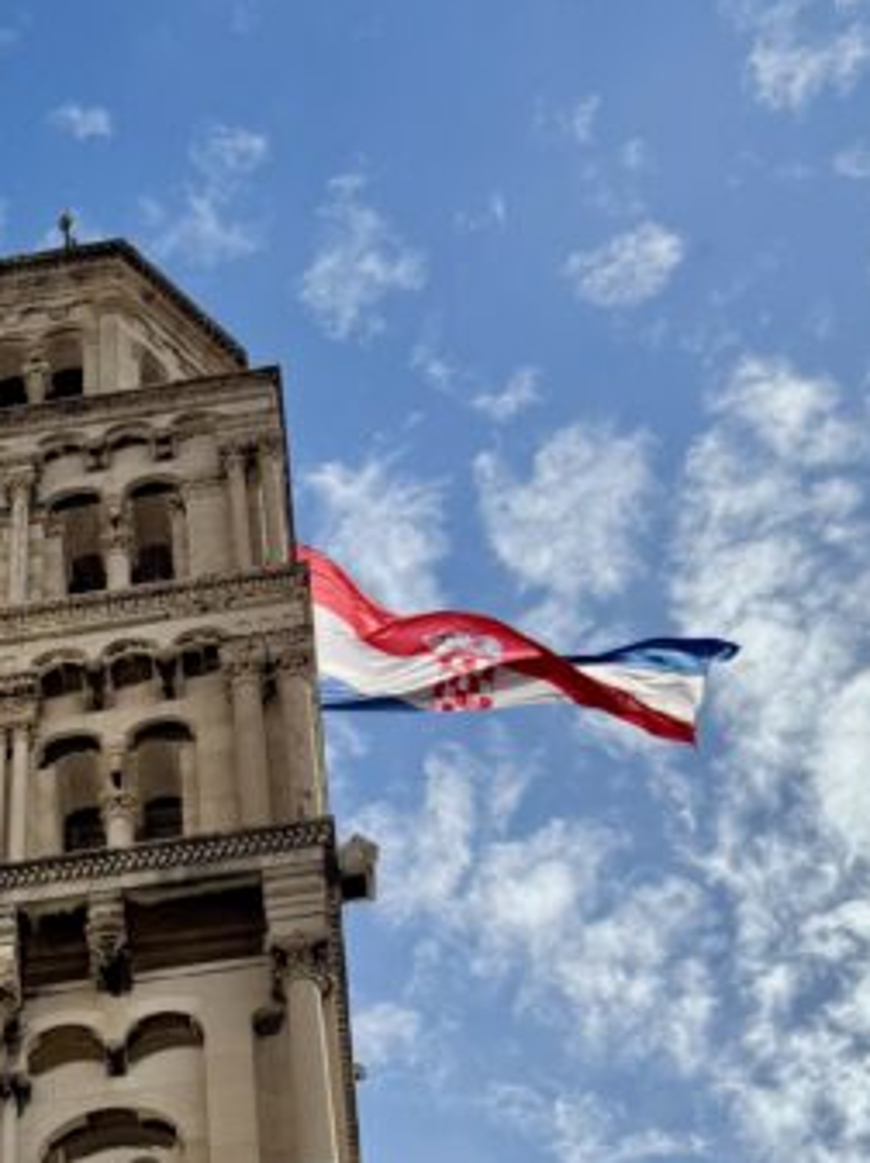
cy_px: 1587
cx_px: 28
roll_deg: +2.0
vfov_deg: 23.1
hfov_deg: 19.6
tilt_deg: +43.5
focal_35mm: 73
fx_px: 2451
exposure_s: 1/7937
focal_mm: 6.76
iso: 80
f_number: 1.78
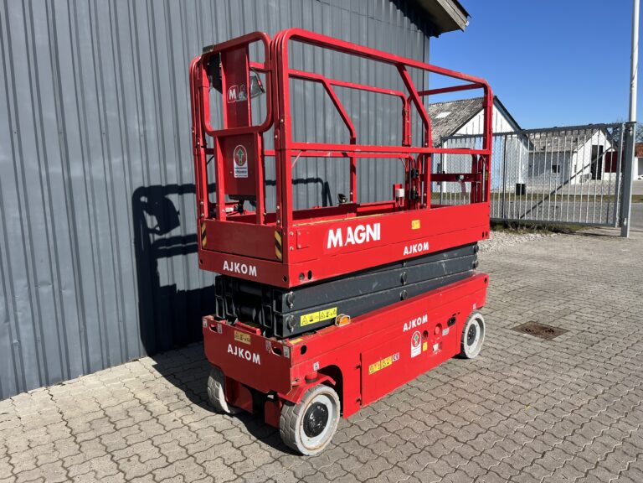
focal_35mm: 26
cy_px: 242
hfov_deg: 67.3
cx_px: 322
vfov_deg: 53.1
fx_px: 483
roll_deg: +1.0
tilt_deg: -10.0
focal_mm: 5.1
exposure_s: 1/3135
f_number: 1.6
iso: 50
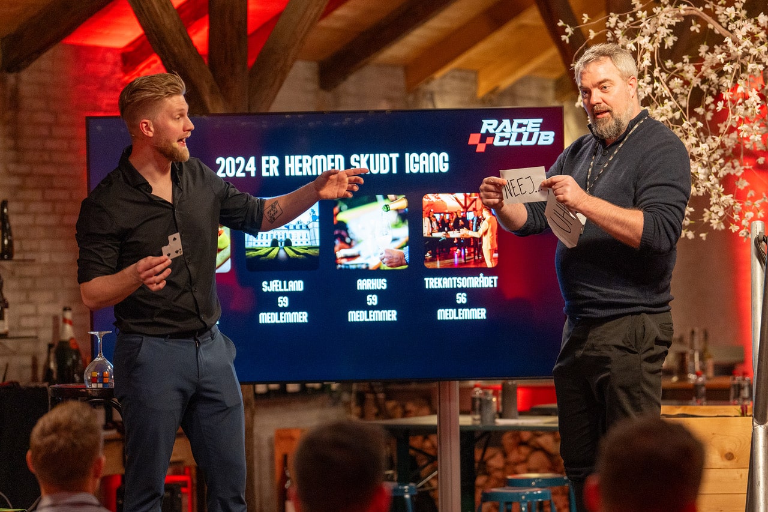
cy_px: 256
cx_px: 384
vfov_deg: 11.7
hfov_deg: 17.5
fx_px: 2496
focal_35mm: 117
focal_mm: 117
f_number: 2.8
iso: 2000
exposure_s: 1/100
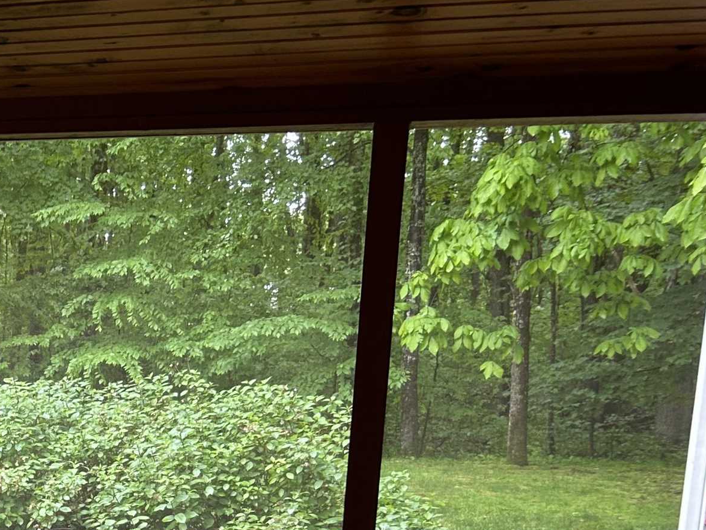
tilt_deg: -9.7
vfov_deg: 20.3
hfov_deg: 25.7
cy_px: 634
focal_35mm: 68
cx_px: -133
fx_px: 1387
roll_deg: -1.1
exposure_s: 1/121
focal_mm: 5.7
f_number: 1.5
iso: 80
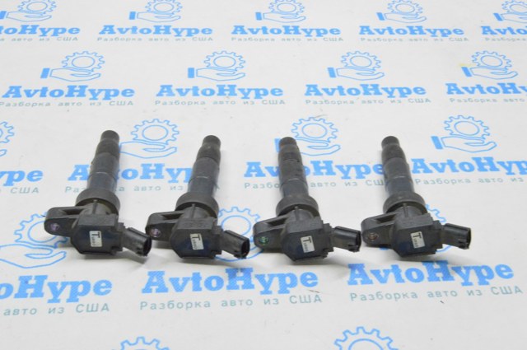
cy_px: 175
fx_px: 658
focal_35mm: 45
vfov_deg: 29.8
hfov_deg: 43.7
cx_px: 264
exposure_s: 1/15
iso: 6400
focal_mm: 30
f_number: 20
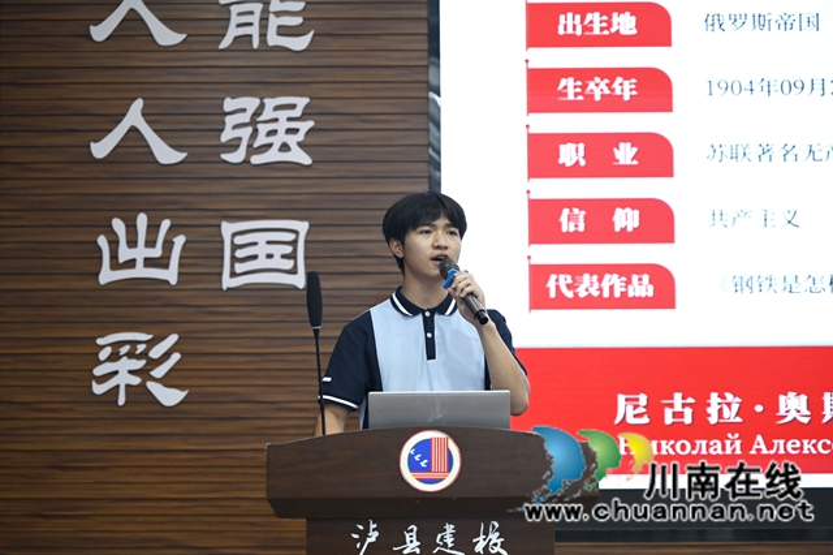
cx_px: 416
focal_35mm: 67
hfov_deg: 30.1
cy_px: 278
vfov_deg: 20.3
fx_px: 1549
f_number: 3.2
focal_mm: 67
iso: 2000
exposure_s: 1/100
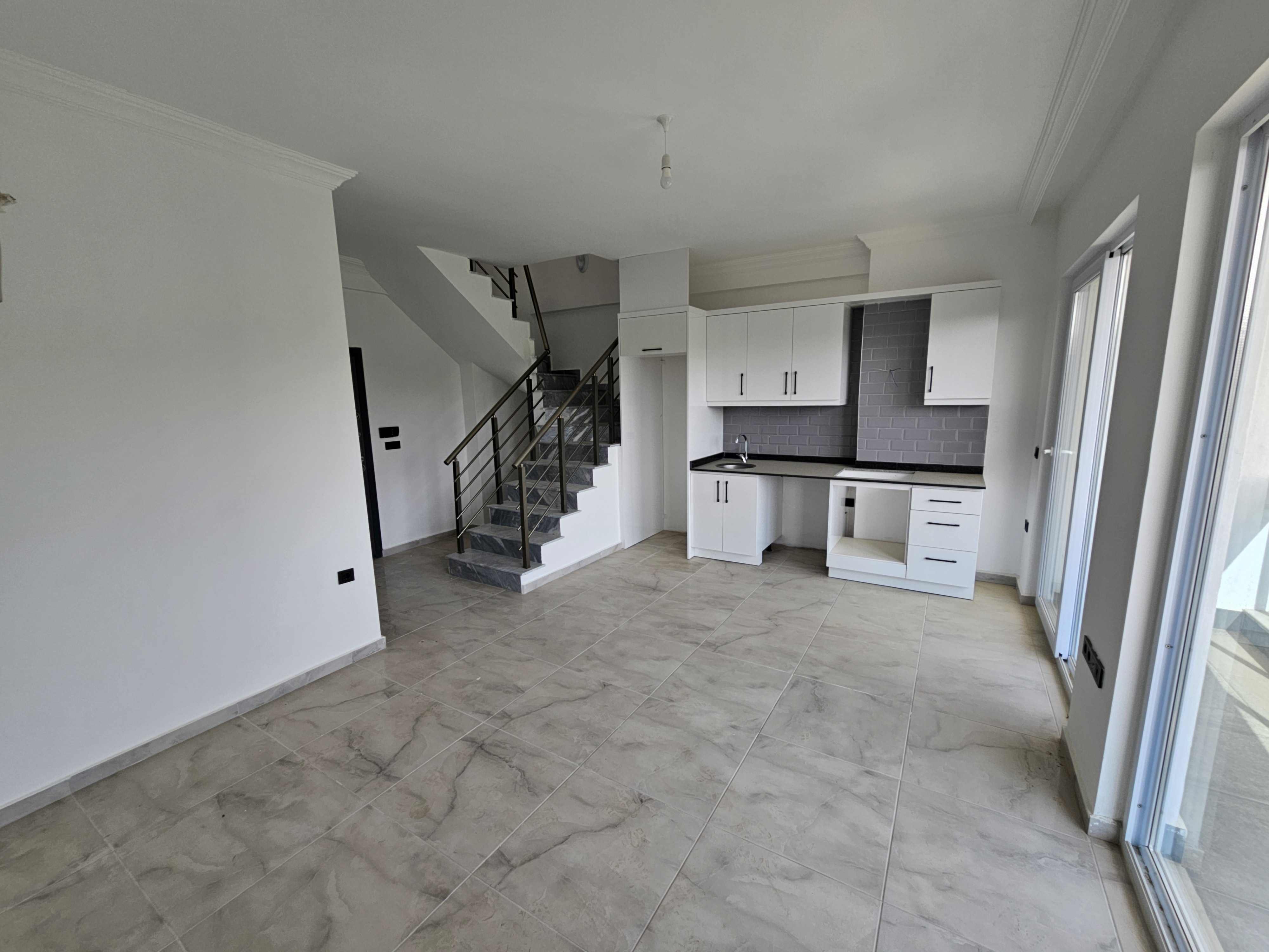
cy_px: 476
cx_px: 634
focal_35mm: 13
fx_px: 477
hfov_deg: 106.2
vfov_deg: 89.9
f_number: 2.2
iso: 50
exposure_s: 1/209
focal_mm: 2.2
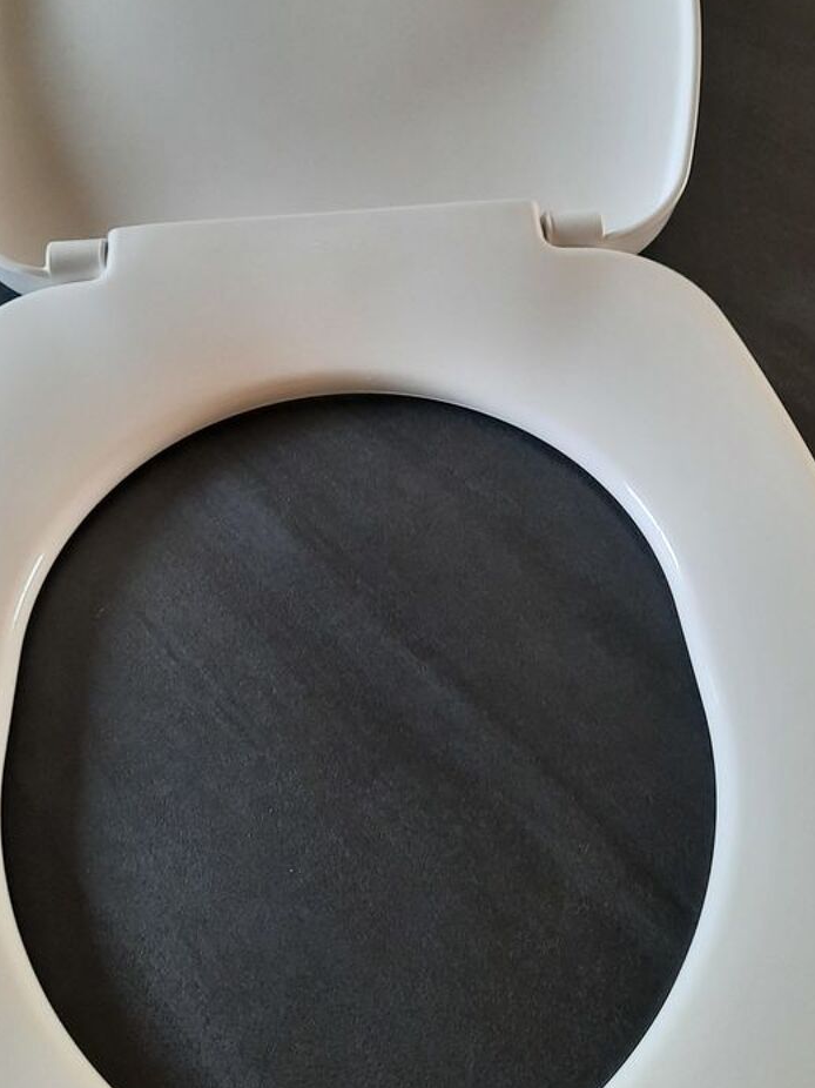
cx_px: 376
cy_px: 472
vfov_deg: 51.2
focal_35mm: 36
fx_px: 1131
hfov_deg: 39.6
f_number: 2
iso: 250
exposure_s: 1/50
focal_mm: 4.6
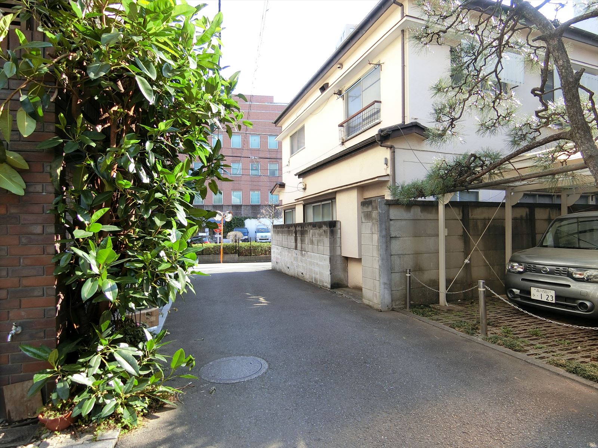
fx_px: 328
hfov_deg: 84.7
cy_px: 224
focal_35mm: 19
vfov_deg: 68.7
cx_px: 299
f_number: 2.7
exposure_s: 1/250
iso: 80
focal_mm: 4.06
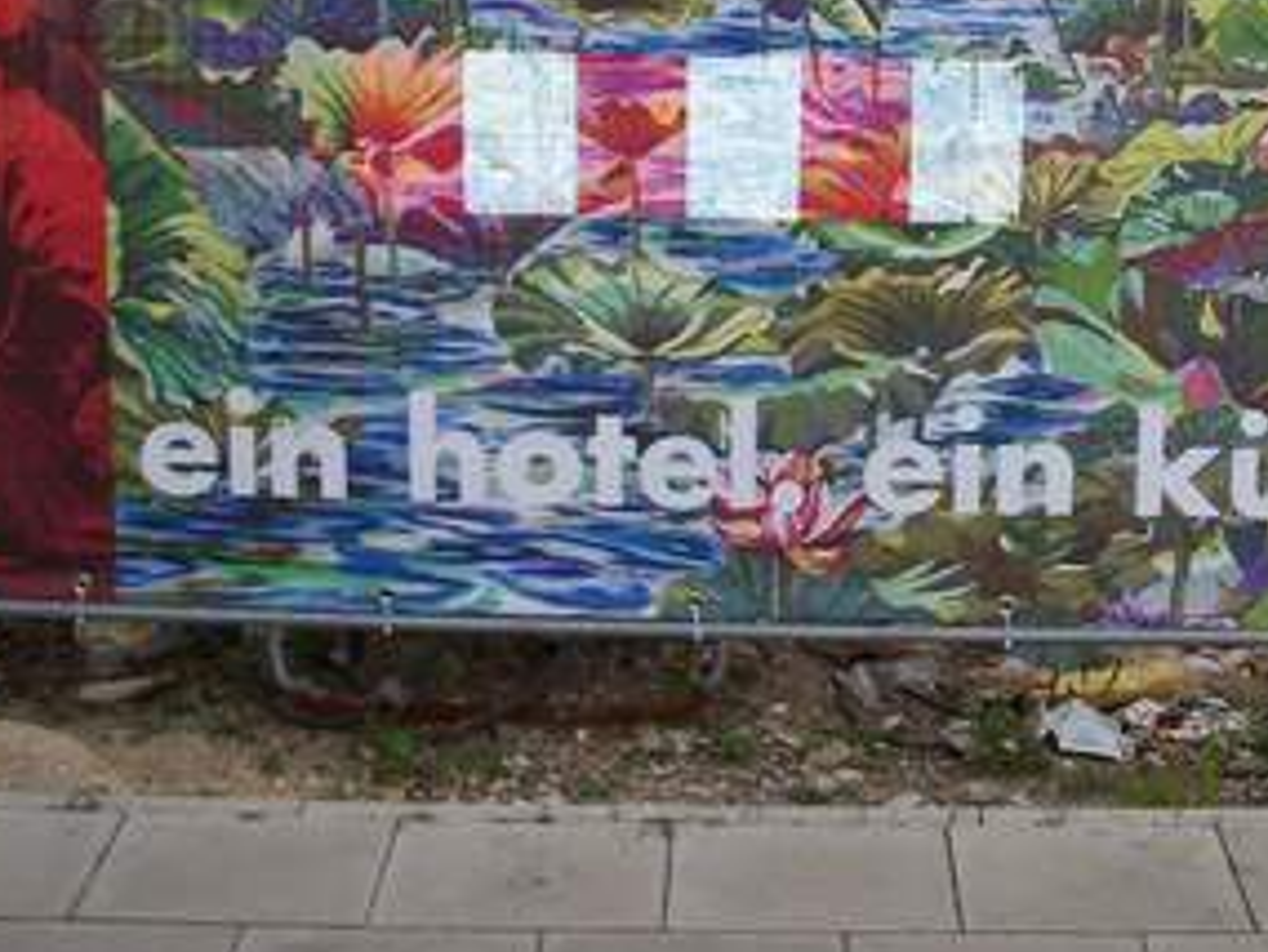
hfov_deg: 23.3
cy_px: 160
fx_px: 3042
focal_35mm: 83
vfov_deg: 17.6
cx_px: 934
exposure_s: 1/60
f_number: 2.8
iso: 80
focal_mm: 7.8
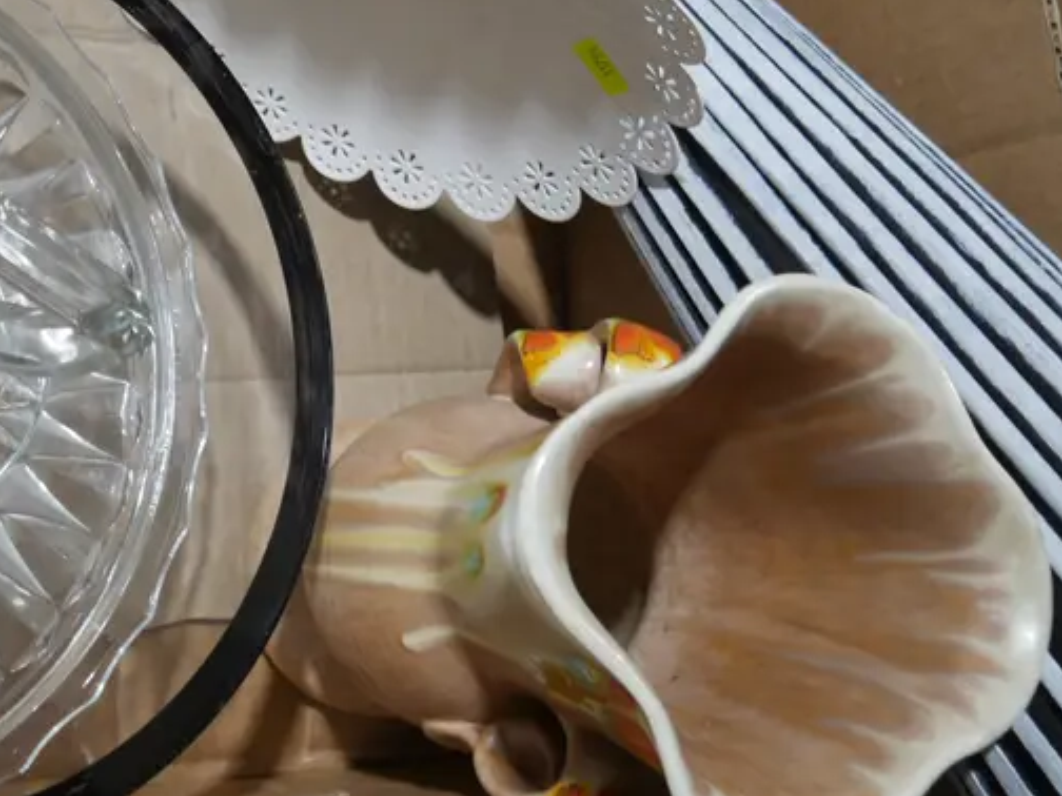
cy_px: 107
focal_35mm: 61
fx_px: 1871
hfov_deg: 30.2
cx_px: 88
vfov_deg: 23.5
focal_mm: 15
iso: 250
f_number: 3.6
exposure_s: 1/60
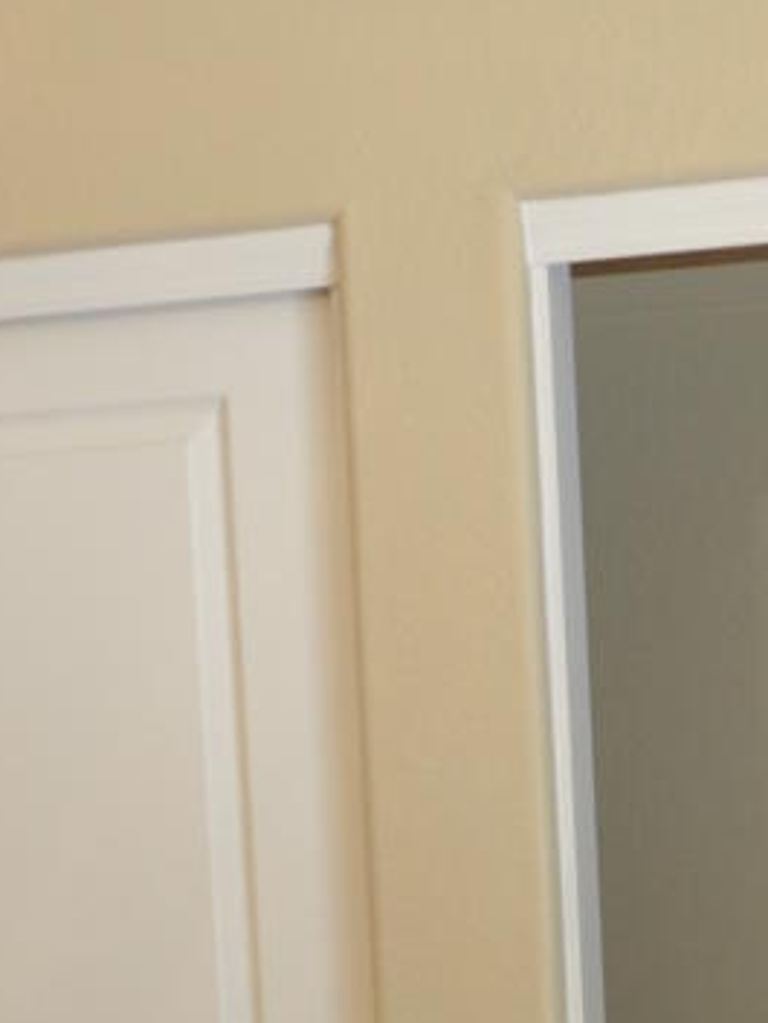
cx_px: 288
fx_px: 4346
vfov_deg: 13.3
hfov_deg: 10.1
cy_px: 965
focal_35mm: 147
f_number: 3.5
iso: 400
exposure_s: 1/30
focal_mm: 18
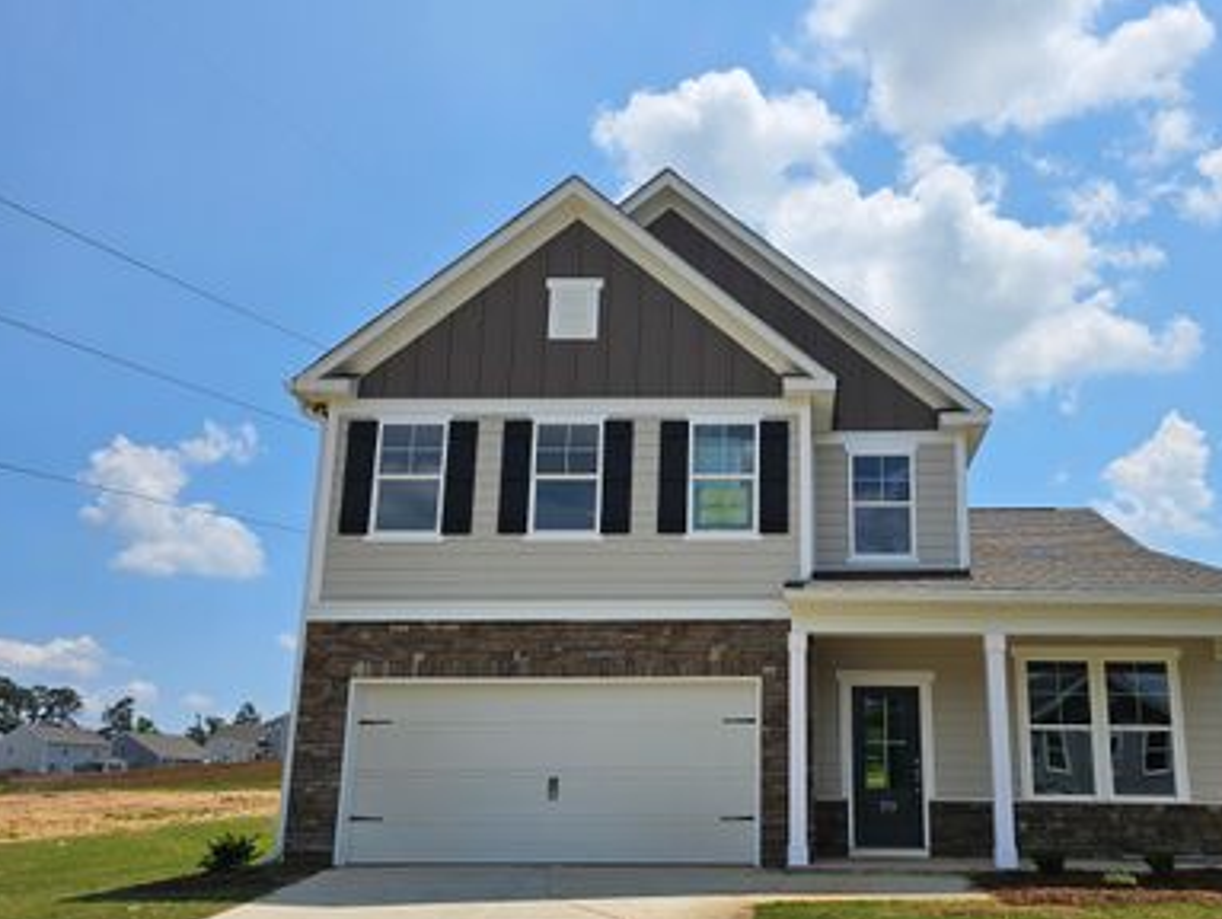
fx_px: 1060
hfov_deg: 59.1
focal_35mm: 30
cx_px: 772
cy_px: 544
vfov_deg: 46.6
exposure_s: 1/1814
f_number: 1.7
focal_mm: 6.3
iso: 10
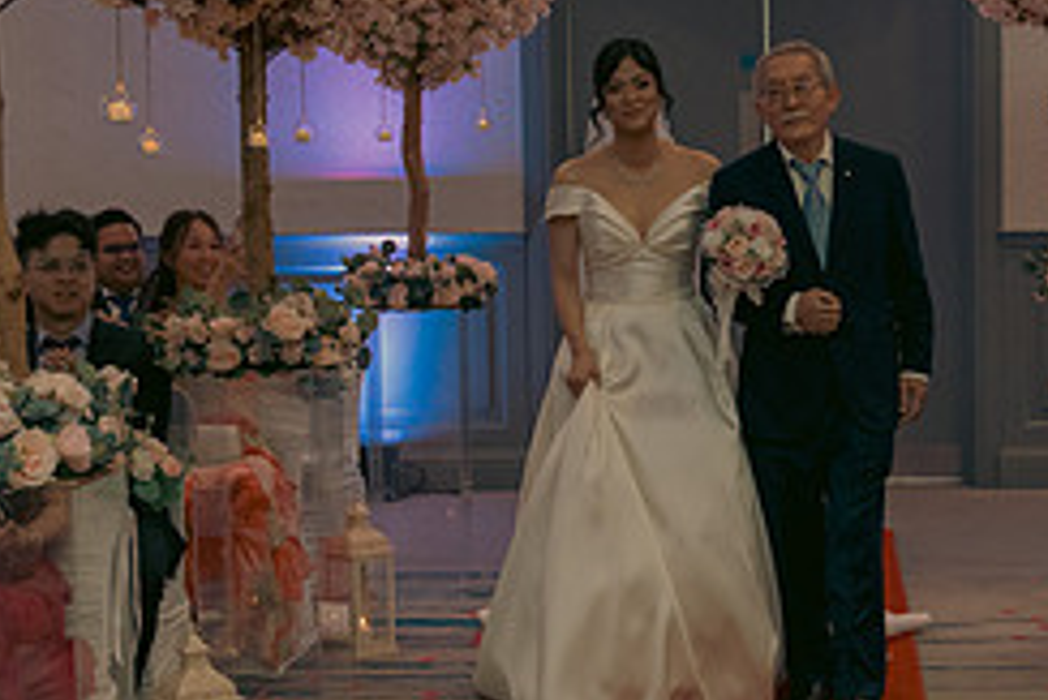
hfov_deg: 22.8
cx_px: 833
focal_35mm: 88
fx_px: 2563
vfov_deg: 15.6
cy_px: 371
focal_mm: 37
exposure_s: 1/160
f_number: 3.5
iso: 2500
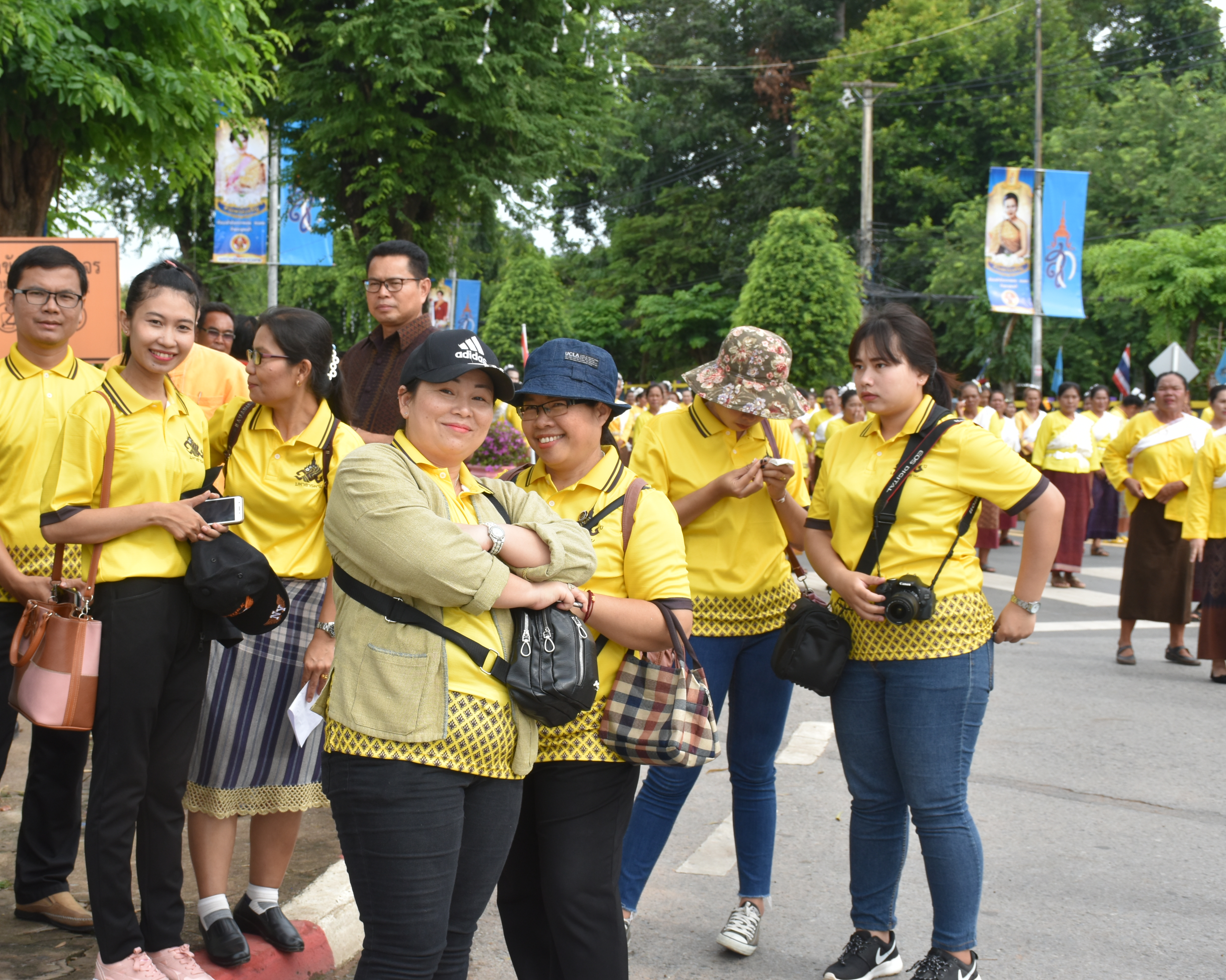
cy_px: 489
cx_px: 512
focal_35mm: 60
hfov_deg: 31.6
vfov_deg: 25.6
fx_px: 2161
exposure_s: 1/250
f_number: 8
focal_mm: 35
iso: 250
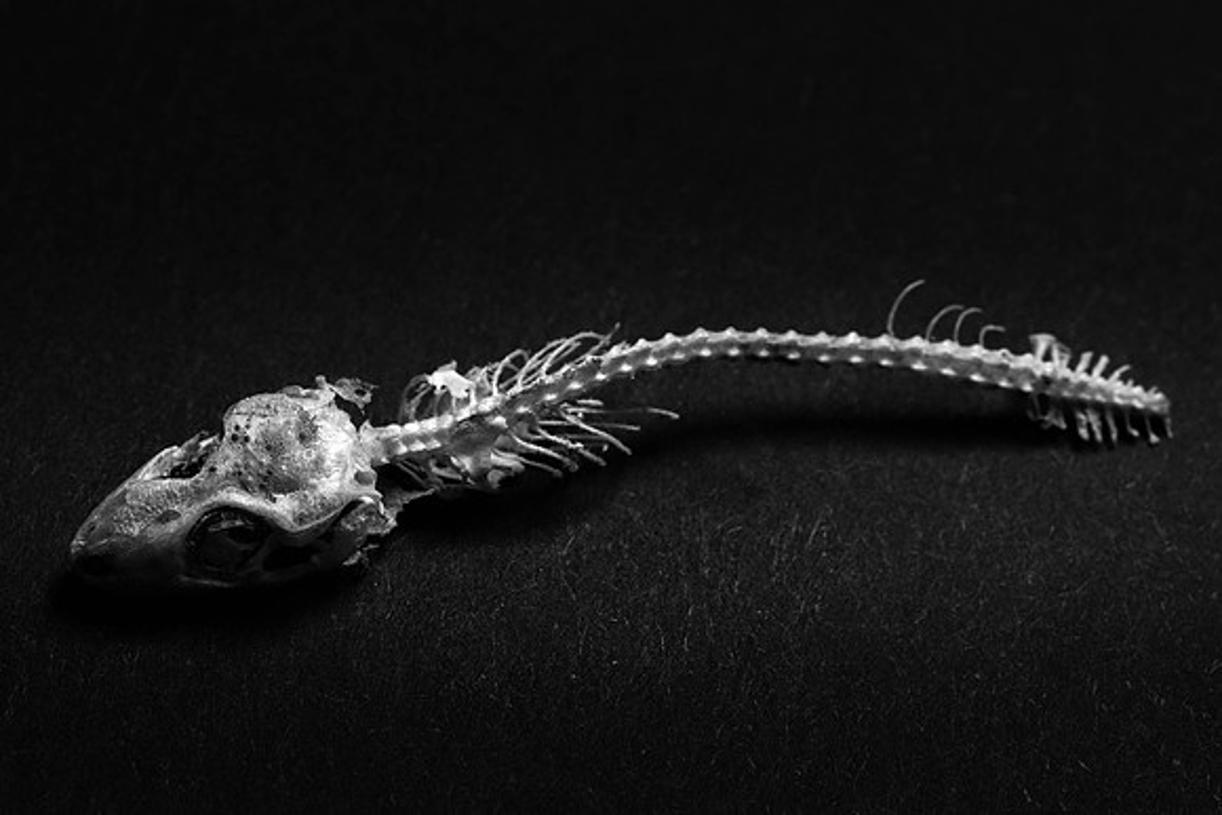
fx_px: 5093
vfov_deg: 9.2
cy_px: 408
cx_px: 611
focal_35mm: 150
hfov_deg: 13.7
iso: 200
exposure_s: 1/200
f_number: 13
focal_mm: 100
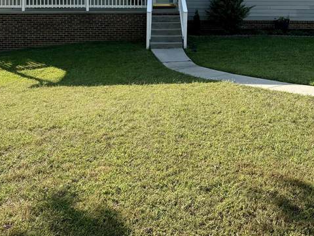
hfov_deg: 39.6
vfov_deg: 27.7
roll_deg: -0.6
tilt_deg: +0.4
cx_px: 173
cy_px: -22
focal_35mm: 48
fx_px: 435
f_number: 1.78
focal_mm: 6.76
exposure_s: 1/4975
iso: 100
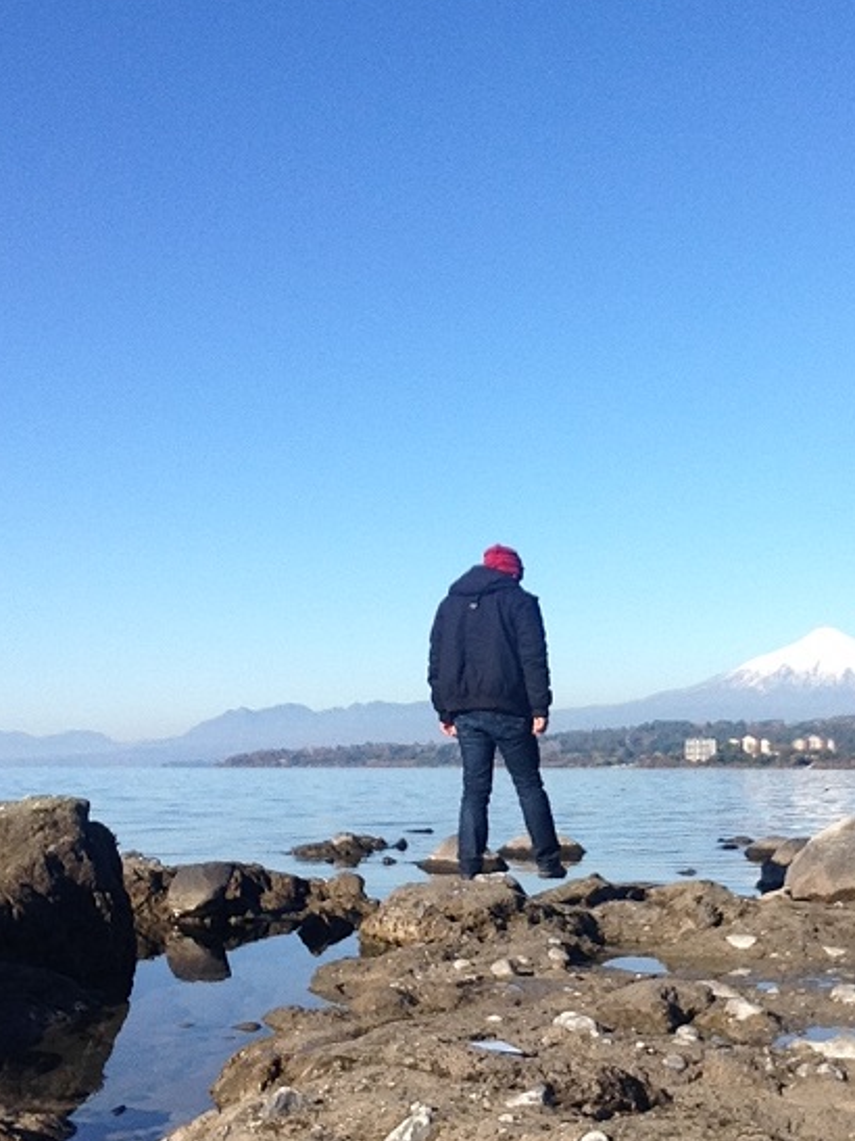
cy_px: 517
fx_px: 1581
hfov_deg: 30.0
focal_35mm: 48
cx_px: 576
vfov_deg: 39.6
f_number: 2.4
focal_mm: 2.18
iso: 32
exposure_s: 1/1168
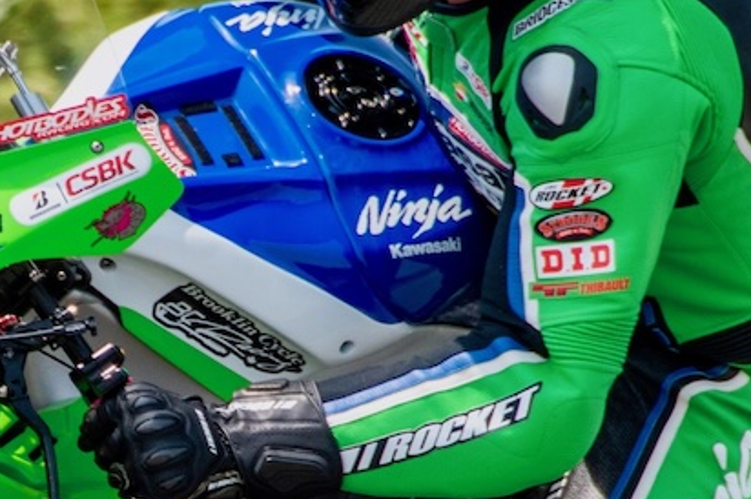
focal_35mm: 1093
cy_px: 382
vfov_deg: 1.3
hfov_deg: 1.9
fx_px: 22782
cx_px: 73
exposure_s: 1/1600
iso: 400
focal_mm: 200
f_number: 7.1
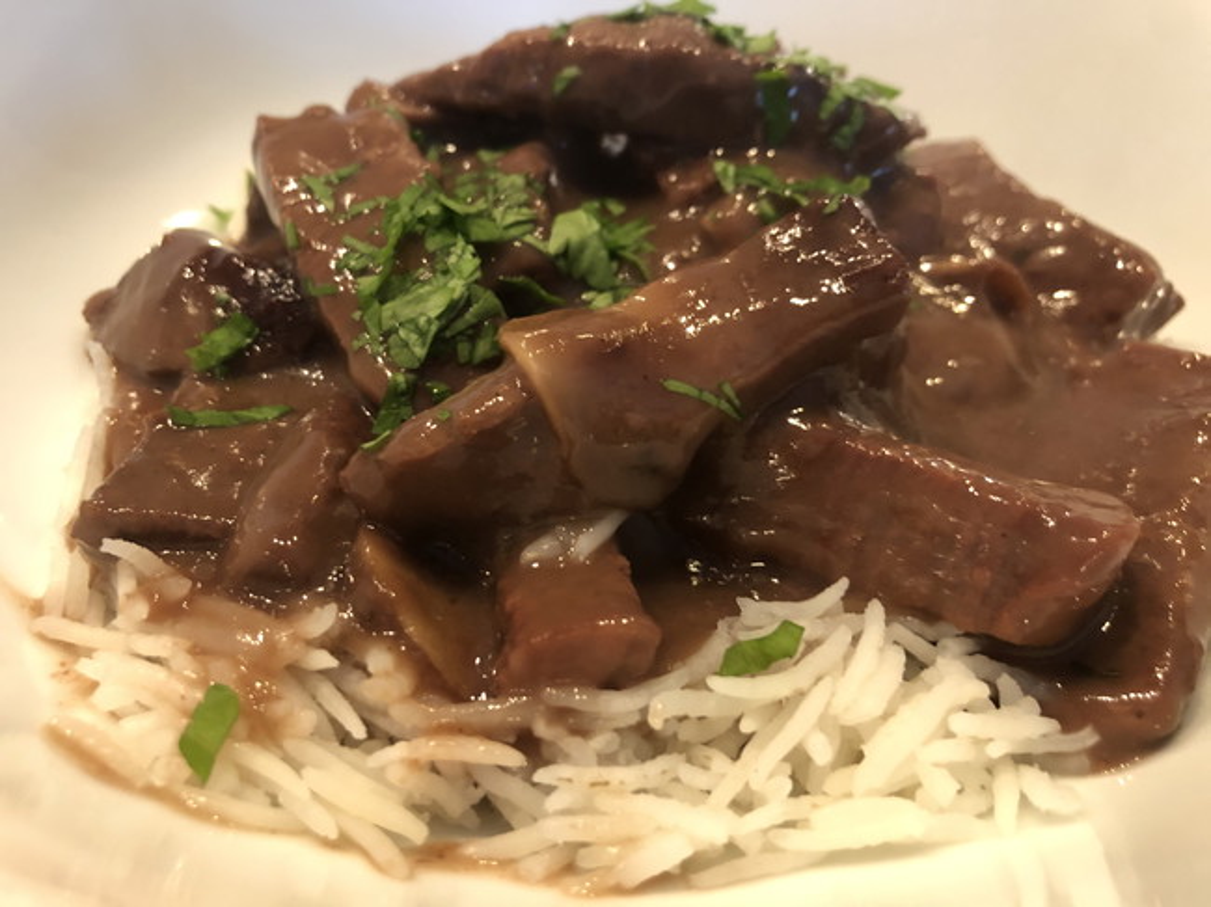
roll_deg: -3.7
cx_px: 606
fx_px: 979
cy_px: 454
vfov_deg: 49.7
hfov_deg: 63.5
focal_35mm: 28
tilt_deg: -38.9
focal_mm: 4
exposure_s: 1/11
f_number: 1.8
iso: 100
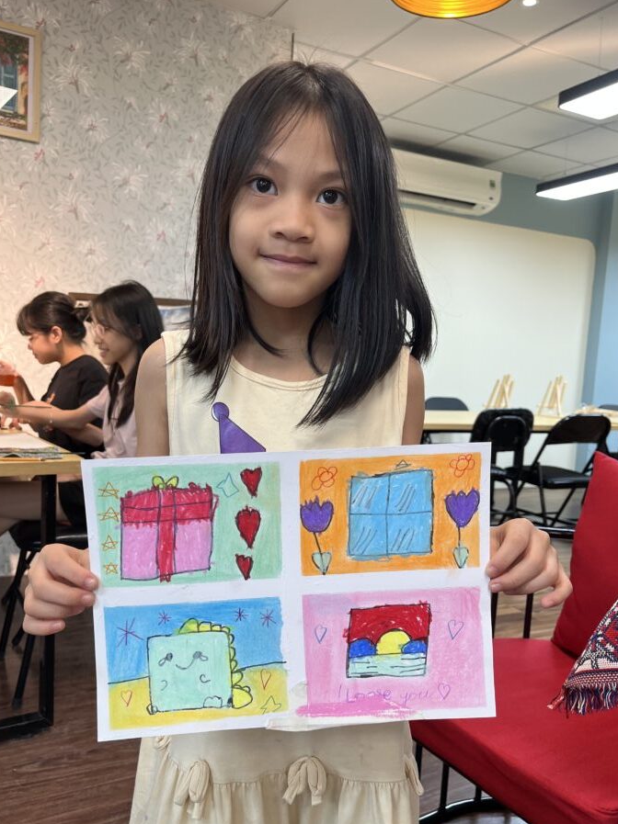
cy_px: 456
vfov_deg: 61.5
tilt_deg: -6.5
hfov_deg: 48.2
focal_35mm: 29
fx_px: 691
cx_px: 289
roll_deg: -2.9
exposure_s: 1/100
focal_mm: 5.1
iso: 80
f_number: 1.6
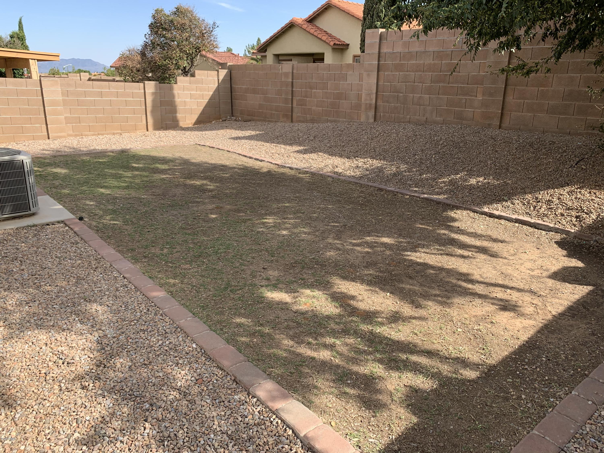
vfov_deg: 53.1
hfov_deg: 67.3
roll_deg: -0.9
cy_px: 226
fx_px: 454
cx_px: 302
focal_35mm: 26
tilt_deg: -16.2
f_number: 1.8
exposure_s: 1/856
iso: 25
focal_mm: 4.25
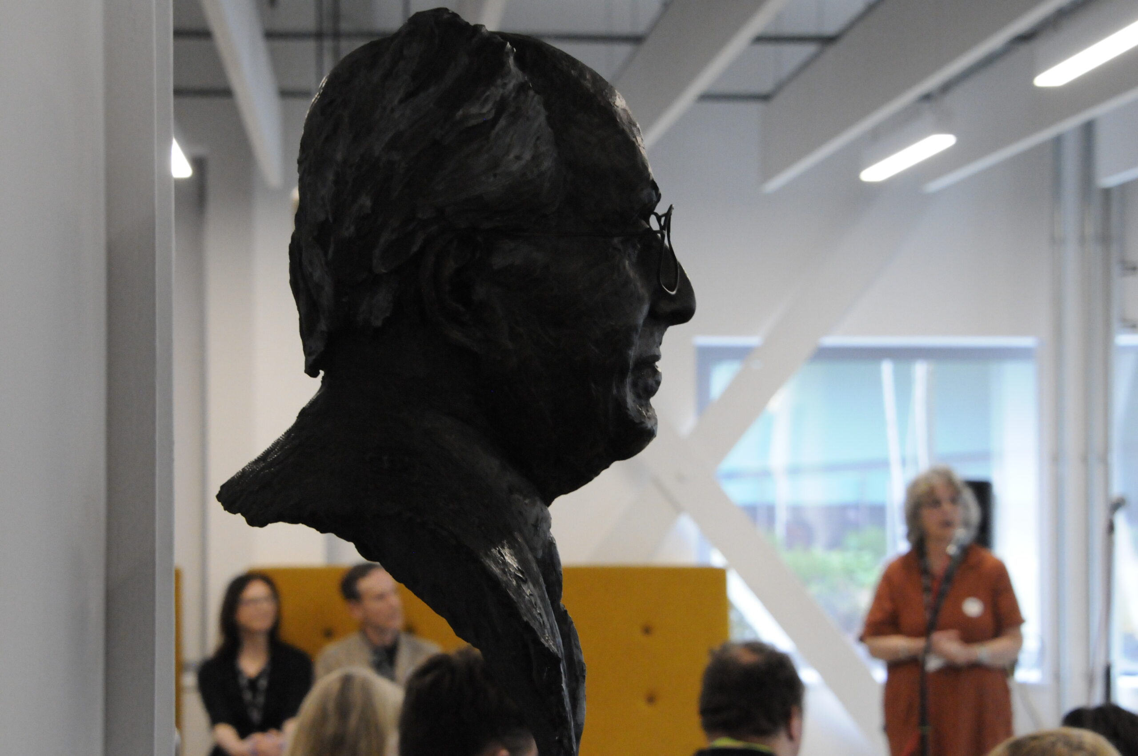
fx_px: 3315
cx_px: 569
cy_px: 378
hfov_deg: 19.5
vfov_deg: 13.0
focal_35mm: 105
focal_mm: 70
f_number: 8
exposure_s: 1/80
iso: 3200
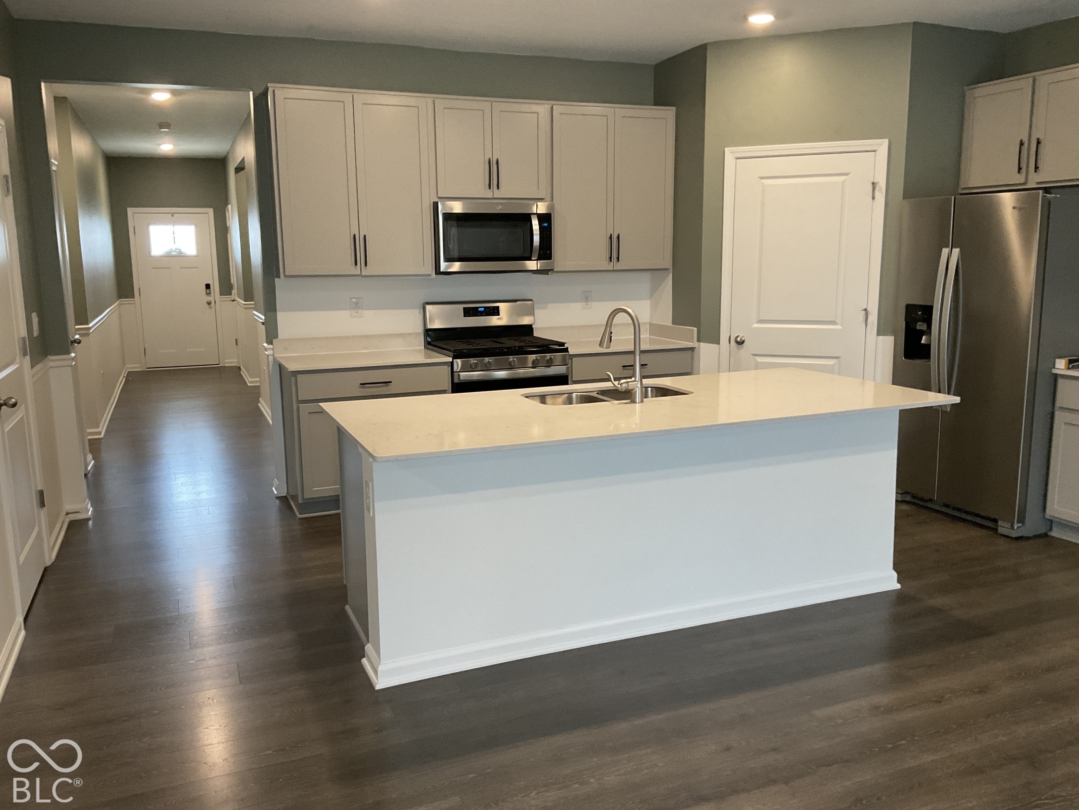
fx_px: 904
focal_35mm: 29
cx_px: 540
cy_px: 405
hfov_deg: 61.7
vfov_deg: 48.2
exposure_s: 1/60
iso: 160
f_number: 1.8
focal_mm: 3
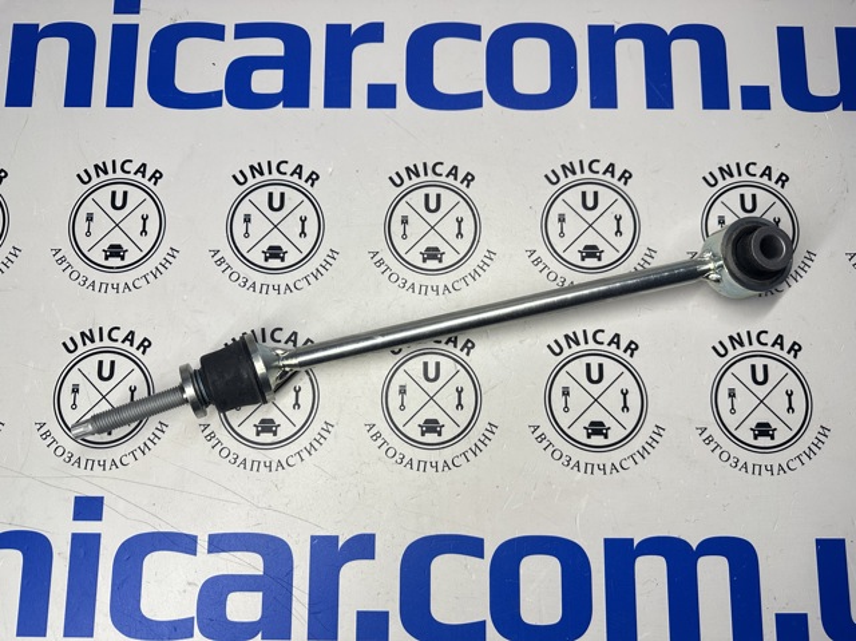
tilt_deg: -82.1
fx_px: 593
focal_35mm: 24
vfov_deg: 56.8
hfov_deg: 71.6
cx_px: 428
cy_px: 320
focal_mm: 6.86
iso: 160
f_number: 1.78
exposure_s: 1/121
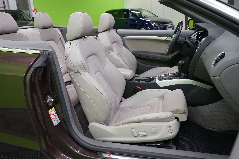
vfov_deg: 45.0
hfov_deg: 63.7
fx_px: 193
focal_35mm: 29
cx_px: 120
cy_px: 80
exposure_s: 1/50
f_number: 6.3
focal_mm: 29
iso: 1250
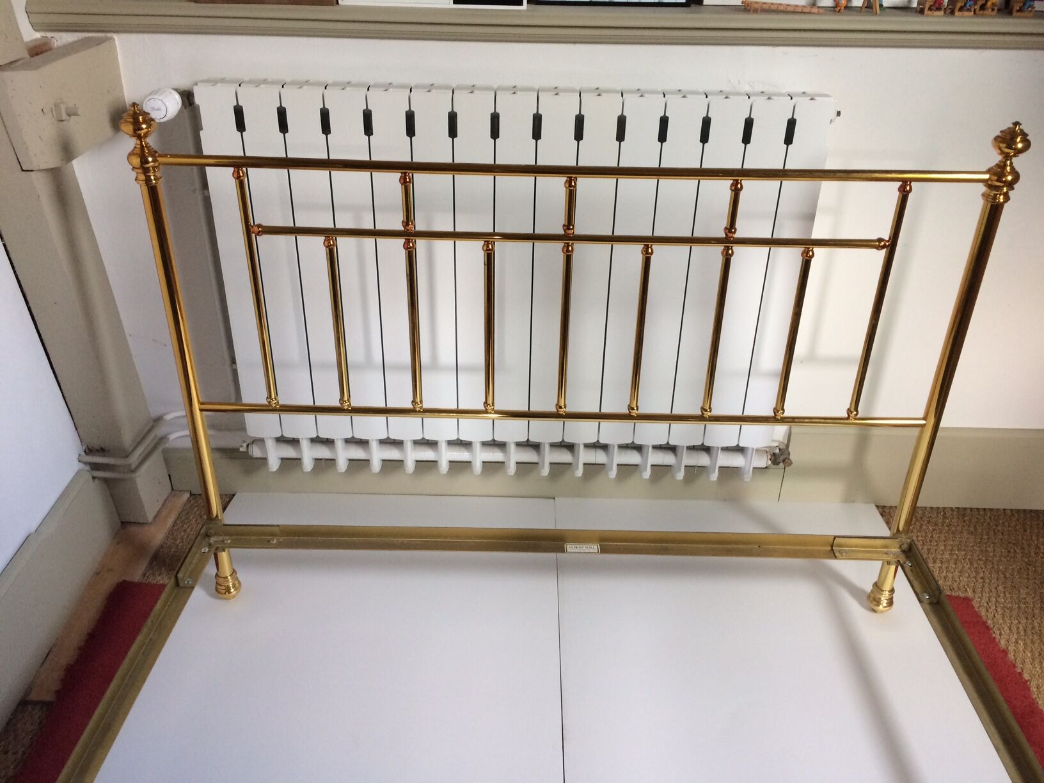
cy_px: 392
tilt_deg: -29.0
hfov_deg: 61.7
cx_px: 522
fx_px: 875
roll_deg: -2.1
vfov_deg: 48.2
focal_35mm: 29
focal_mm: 4.15
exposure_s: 1/33
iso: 125
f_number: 2.2
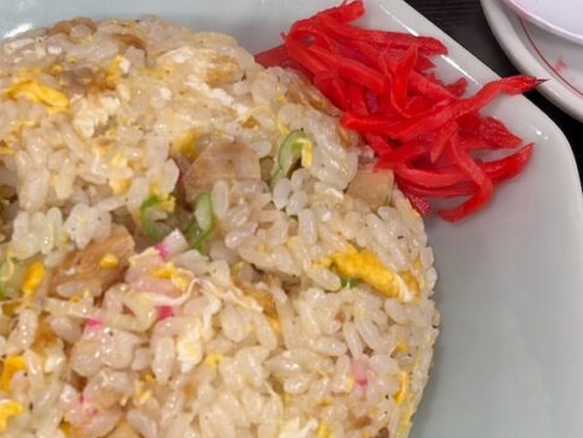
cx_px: 141
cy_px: 342
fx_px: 1888
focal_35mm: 112
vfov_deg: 13.2
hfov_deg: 17.4
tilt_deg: -63.9
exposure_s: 1/50
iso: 32
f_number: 1.6
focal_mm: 5.96
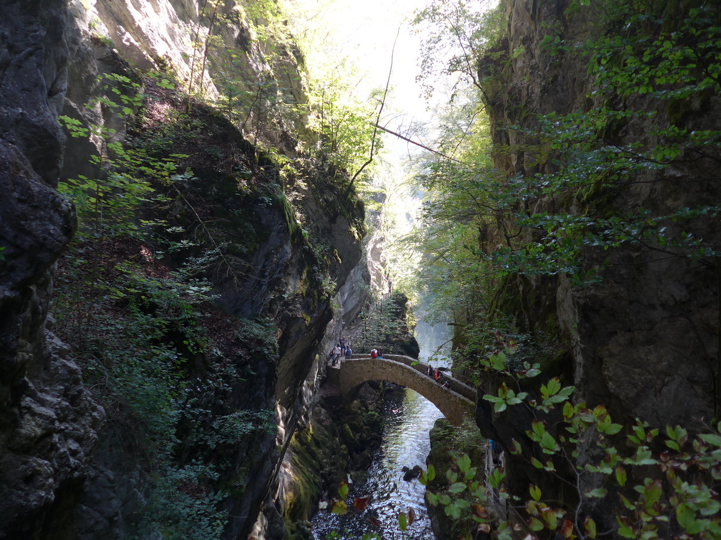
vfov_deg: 48.2
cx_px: 360
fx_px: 604
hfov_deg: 61.7
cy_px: 270
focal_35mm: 29
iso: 80
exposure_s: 1/100
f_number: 2
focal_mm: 6
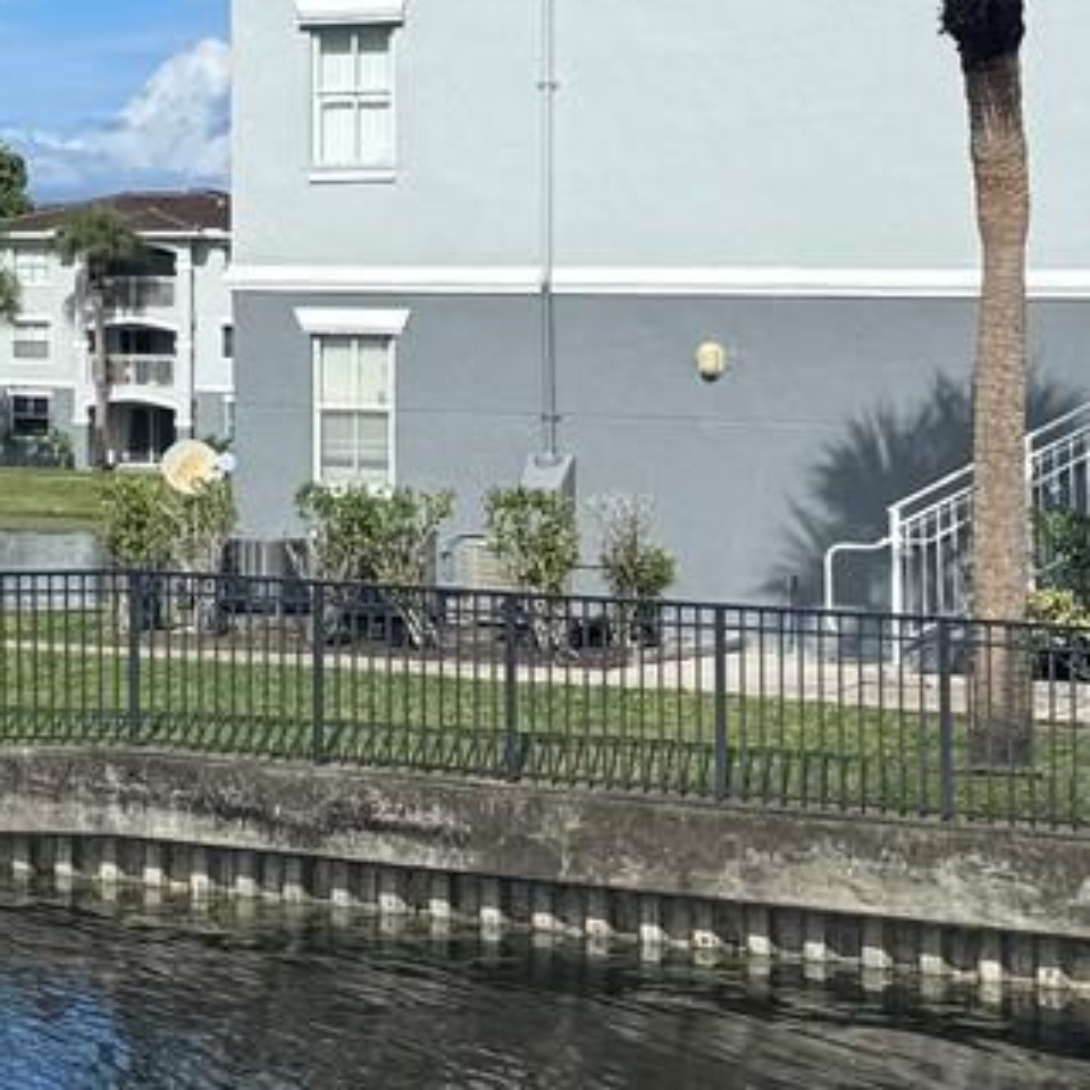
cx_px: -1434
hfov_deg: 13.0
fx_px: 3776
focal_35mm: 106
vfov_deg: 16.2
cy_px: 85
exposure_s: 1/5348
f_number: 1.78
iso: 80
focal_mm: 6.76
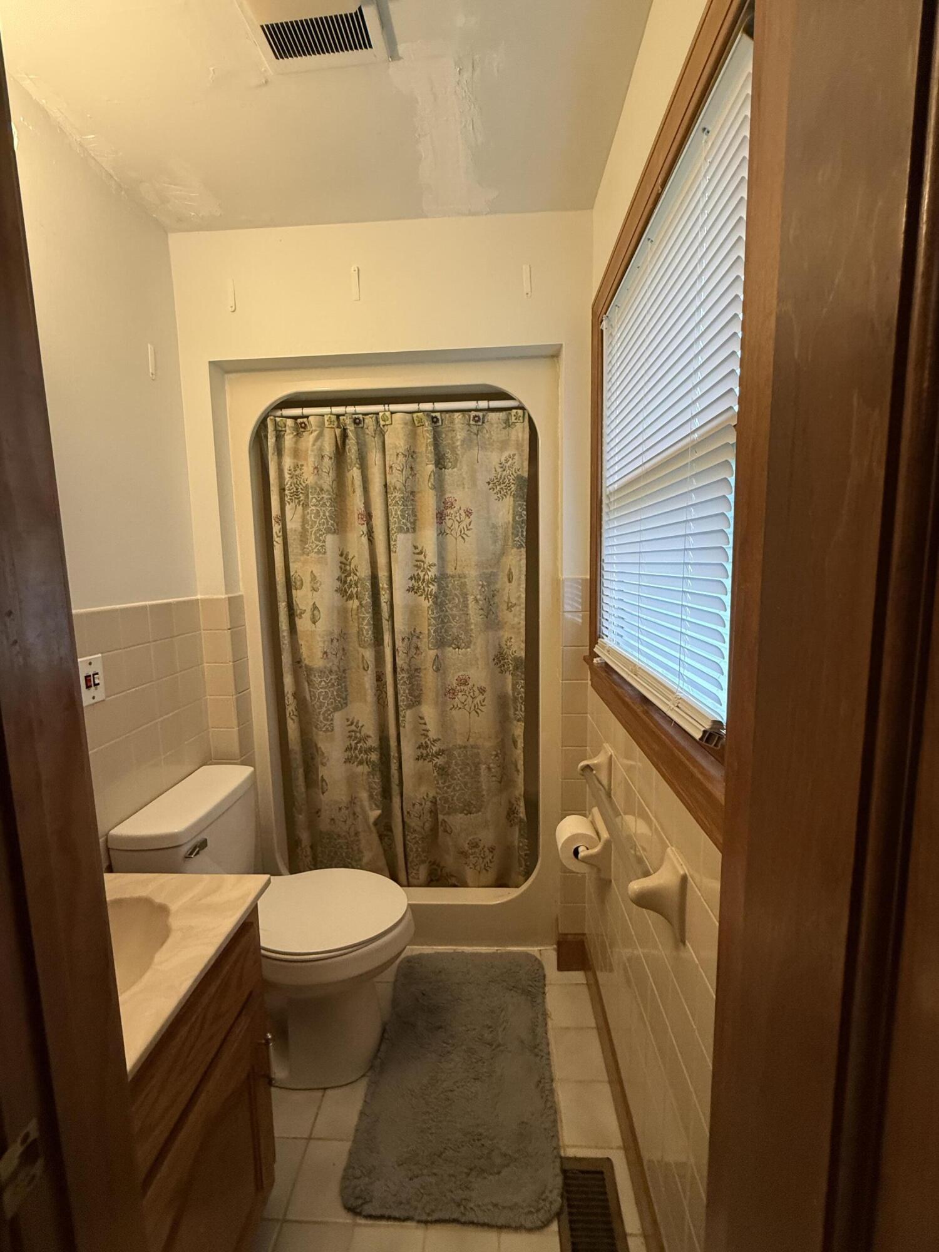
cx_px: 470
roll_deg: +1.2
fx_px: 506
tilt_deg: -5.4
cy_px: 626
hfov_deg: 85.7
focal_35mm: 14
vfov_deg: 102.1
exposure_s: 1/60
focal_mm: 2.22
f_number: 2.2
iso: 320
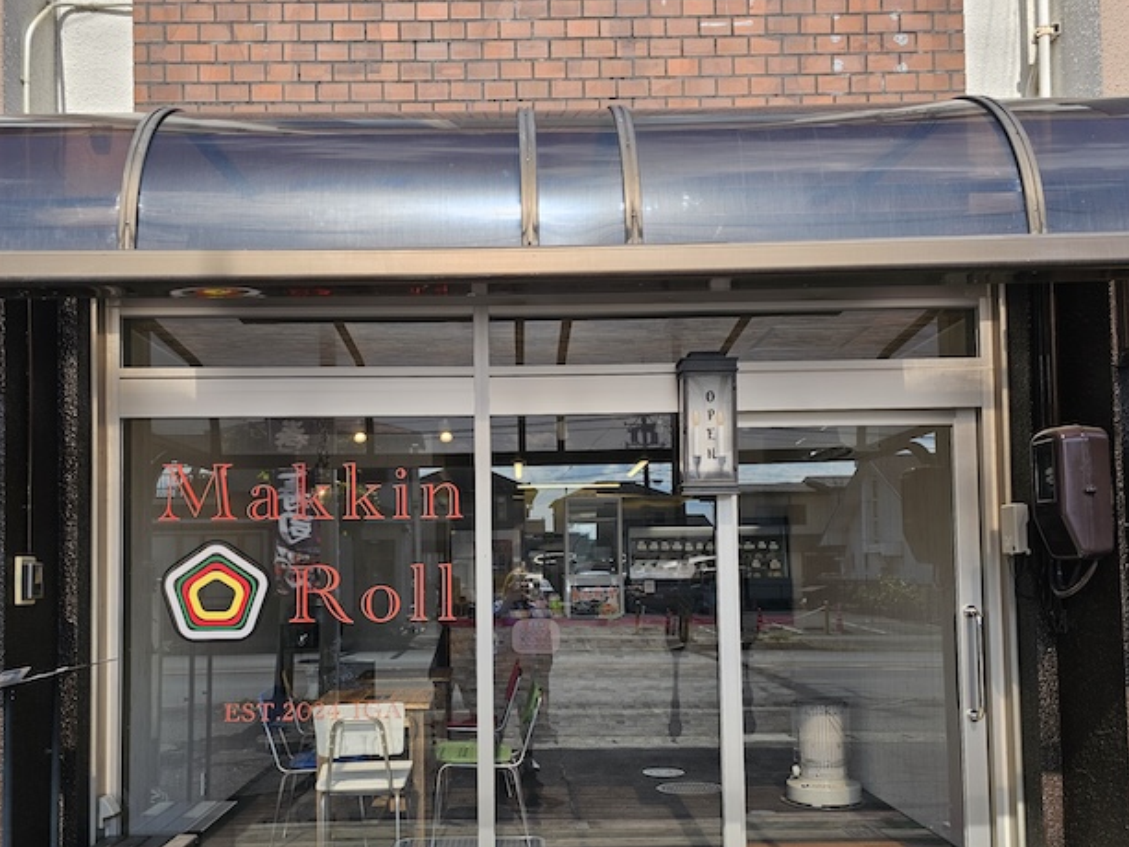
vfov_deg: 46.3
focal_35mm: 30
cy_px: 538
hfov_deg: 59.9
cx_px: 521
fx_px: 979
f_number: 1.7
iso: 10
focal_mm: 6.3
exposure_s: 1/514
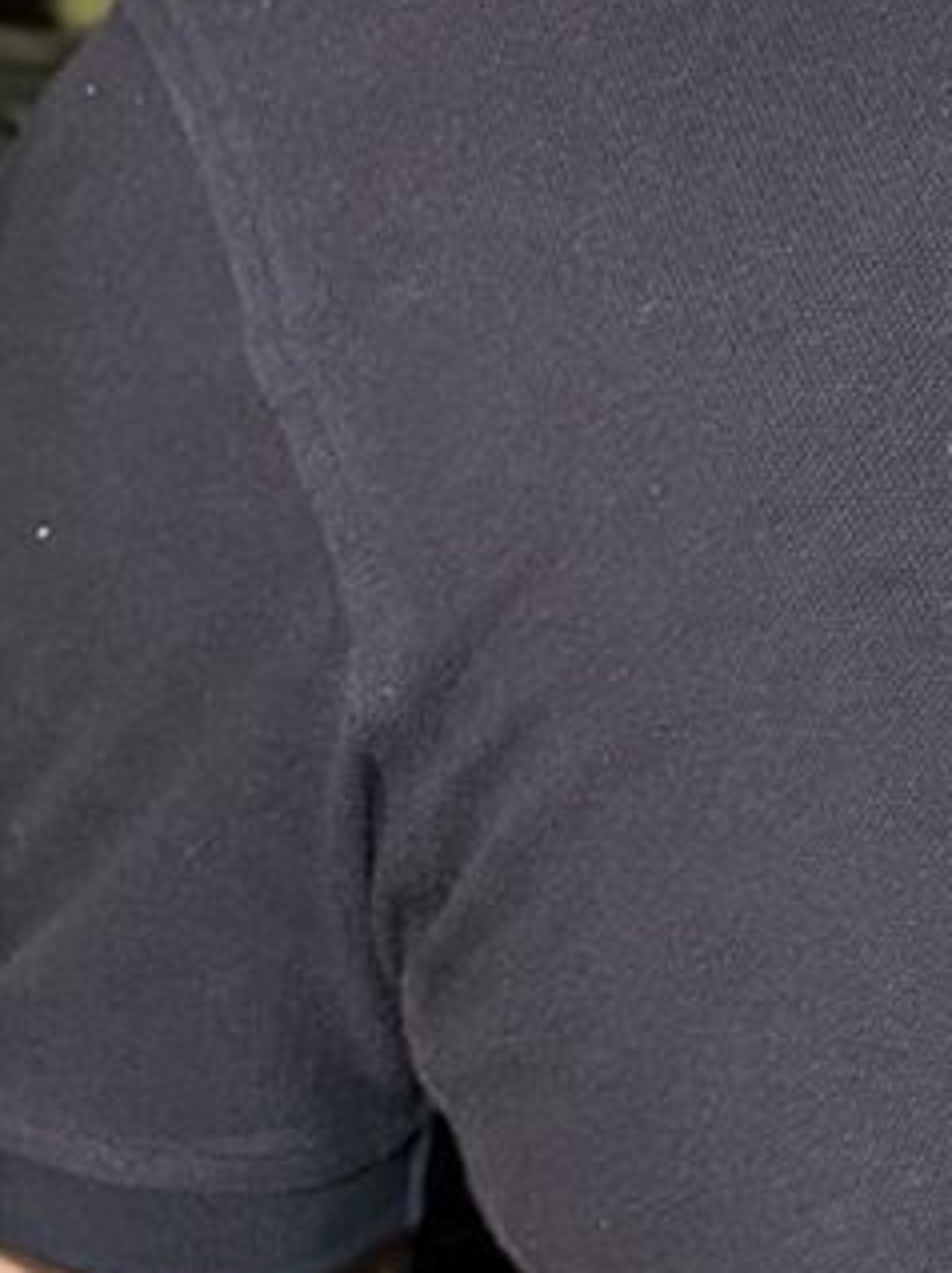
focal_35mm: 145
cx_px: 1336
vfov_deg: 13.6
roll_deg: +2.5
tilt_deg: -7.1
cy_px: 616
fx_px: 5324
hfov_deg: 10.0
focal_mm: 6.76
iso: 800
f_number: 1.78
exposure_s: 1/30
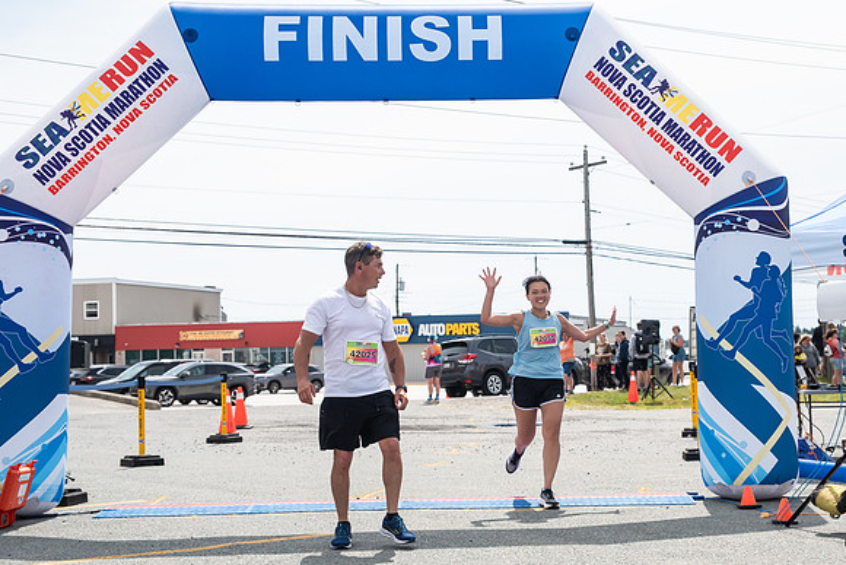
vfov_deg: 22.5
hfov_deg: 33.1
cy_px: 316
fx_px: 1418
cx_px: 520
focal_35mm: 60
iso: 800
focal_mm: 48
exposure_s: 1/4000
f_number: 4
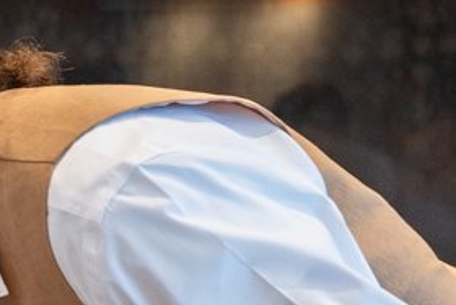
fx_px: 2535
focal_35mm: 200
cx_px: -173
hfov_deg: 10.0
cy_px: 502
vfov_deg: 6.7
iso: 1250
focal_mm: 35
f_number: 2.8
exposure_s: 1/250
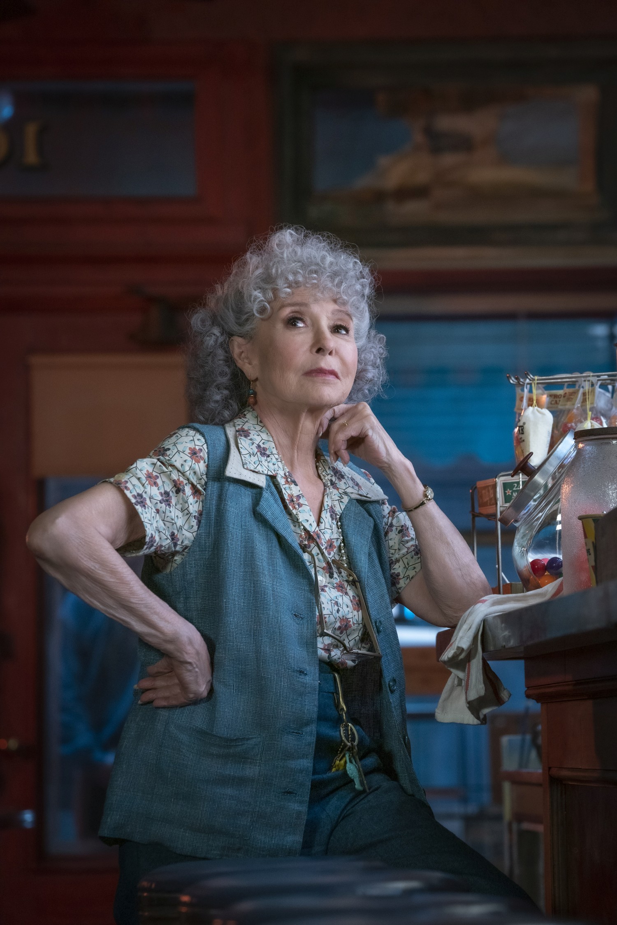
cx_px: 308
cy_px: 462
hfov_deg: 8.5
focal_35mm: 162
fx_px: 4164
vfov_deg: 12.7
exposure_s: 1/400
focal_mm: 162
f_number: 5.6
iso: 1600
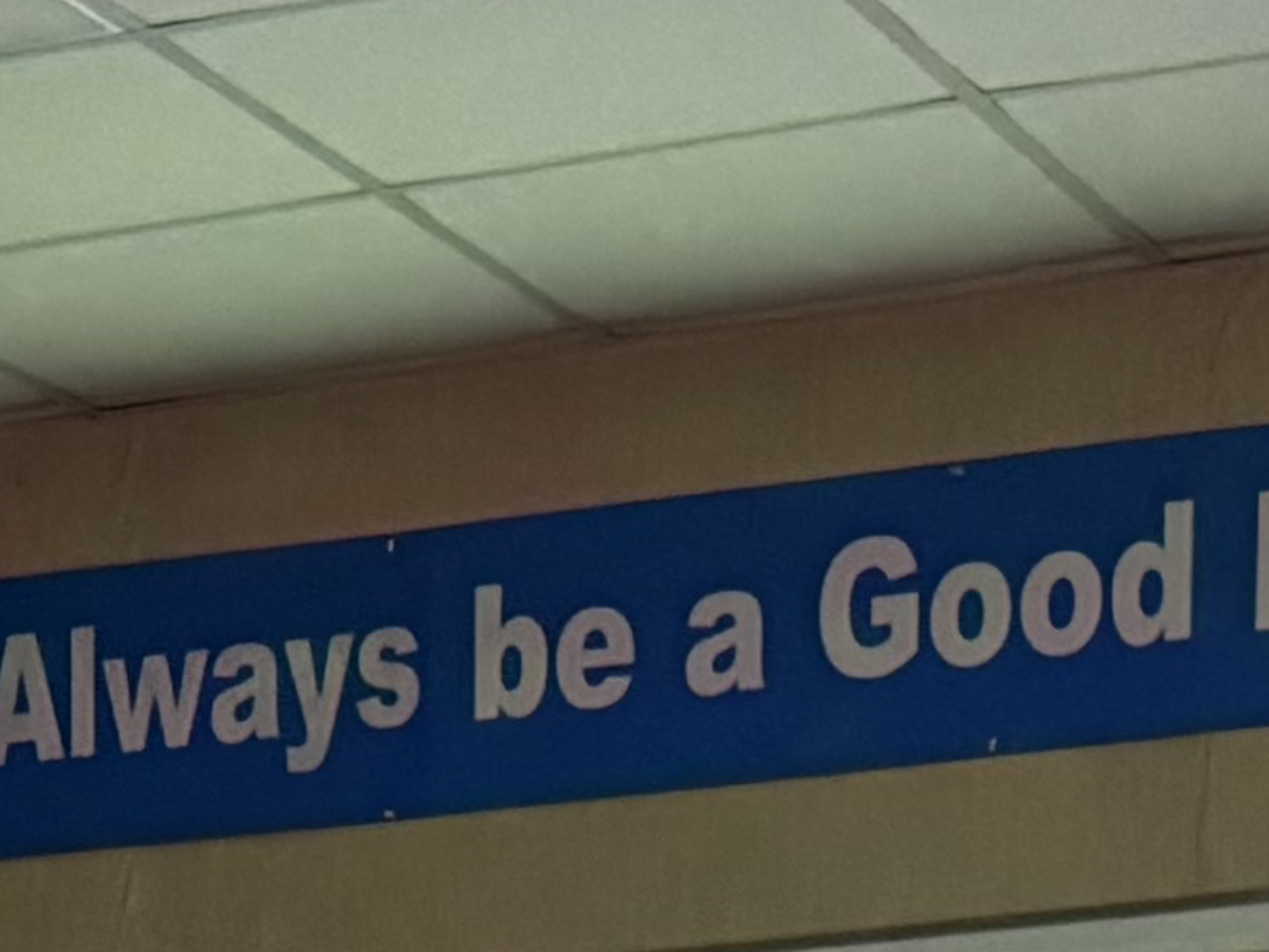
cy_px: 2693
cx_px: -190
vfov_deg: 7.2
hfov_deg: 10.4
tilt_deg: -4.8
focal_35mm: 187
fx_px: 6856
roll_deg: +0.6
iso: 400
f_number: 1.78
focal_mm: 6.76
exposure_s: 1/50
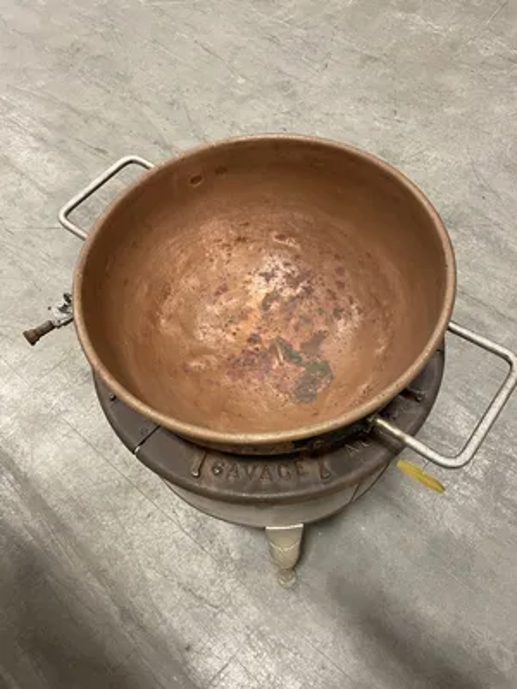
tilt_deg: -56.3
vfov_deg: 67.3
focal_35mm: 26
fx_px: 518
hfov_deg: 53.1
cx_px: 258
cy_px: 344
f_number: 1.6
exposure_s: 1/60
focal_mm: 4.2
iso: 400
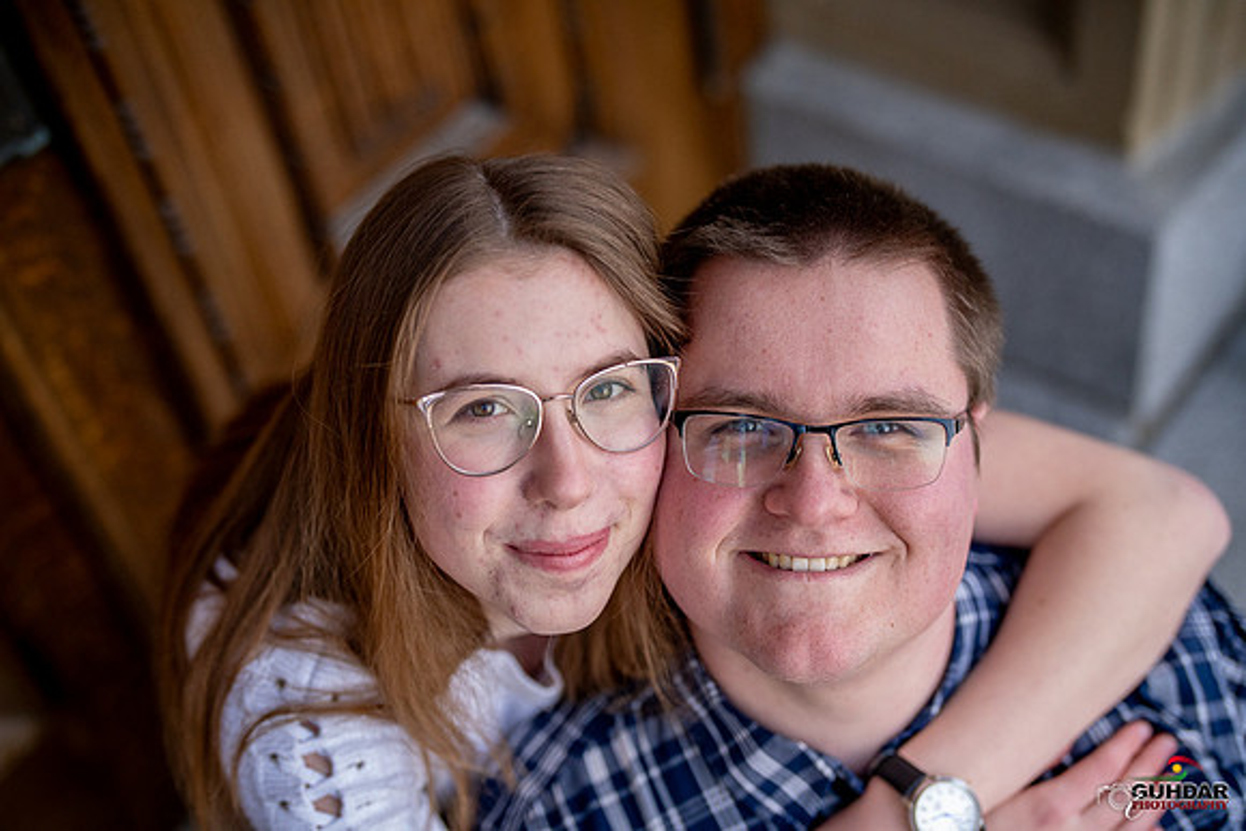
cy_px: 416
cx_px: 623
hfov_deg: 39.6
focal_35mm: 50
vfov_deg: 27.0
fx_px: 1731
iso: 1600
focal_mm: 50
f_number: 1.8
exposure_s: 1/6400
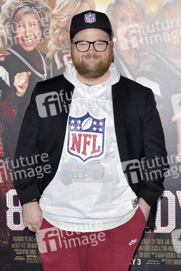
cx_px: 90
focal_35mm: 52
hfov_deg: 26.0
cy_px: 136
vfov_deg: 38.2
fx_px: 392
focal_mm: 52
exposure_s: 1/250
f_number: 6.3
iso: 500
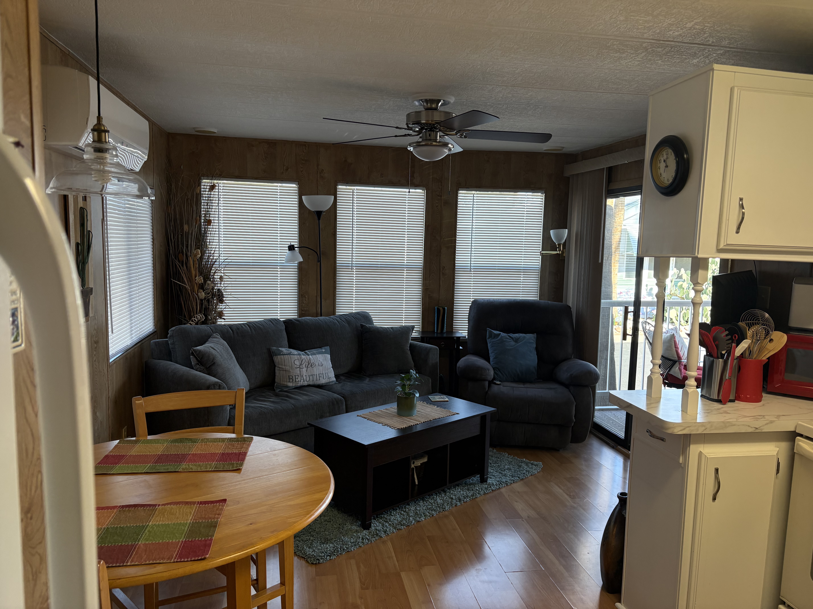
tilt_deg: -5.9
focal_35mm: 26
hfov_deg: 67.3
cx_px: 406
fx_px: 611
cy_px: 304
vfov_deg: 53.1
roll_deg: -1.0
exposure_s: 1/150
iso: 125
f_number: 1.6
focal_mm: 5.96
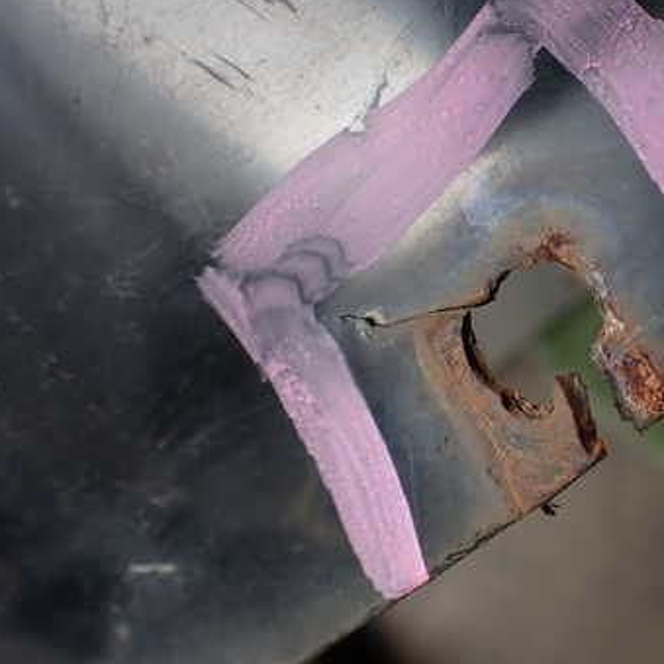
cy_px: 306
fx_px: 1020
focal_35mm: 47
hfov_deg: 34.8
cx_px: 546
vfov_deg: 36.0
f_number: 2.3
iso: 100
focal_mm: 5.4
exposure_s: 1/160
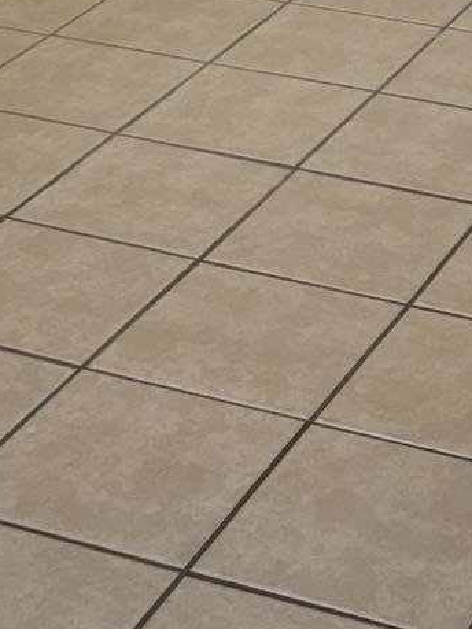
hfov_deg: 12.7
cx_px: 410
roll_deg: -1.6
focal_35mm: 116
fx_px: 2110
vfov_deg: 14.9
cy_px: -478
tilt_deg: -7.5
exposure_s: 1/94
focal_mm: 5.96
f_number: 1.6
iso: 125
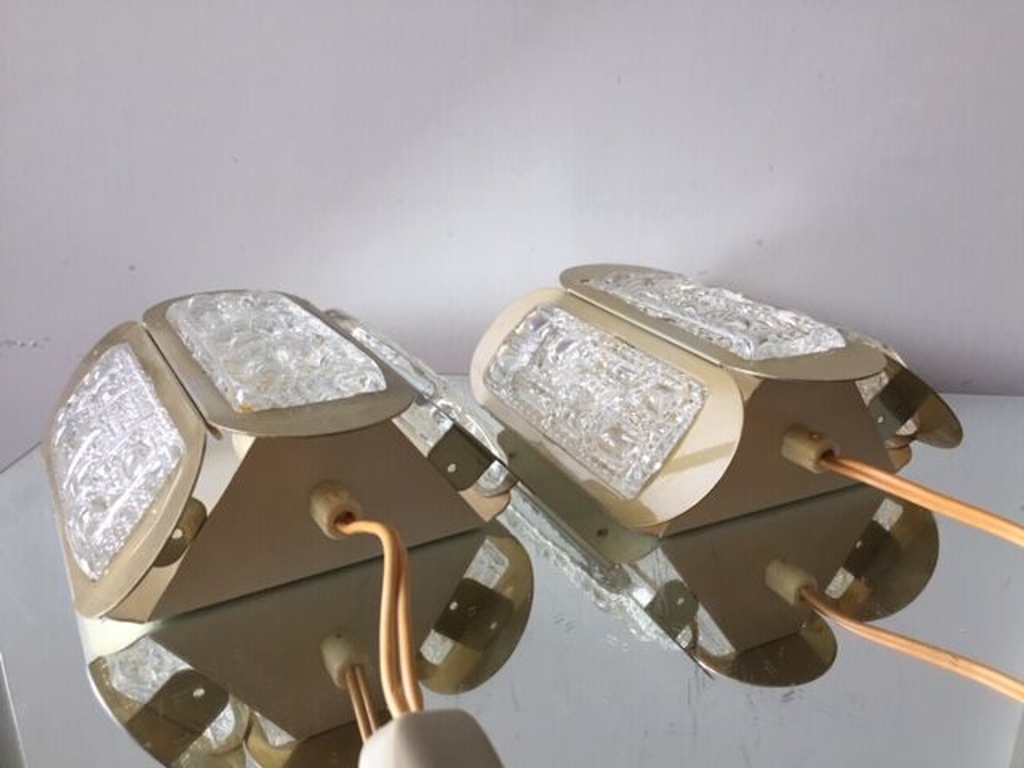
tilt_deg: -23.7
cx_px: 512
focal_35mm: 29
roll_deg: -2.0
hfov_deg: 61.7
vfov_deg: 48.2
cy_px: 384
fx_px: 858
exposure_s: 1/33
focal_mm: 4.15
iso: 100
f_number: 2.2
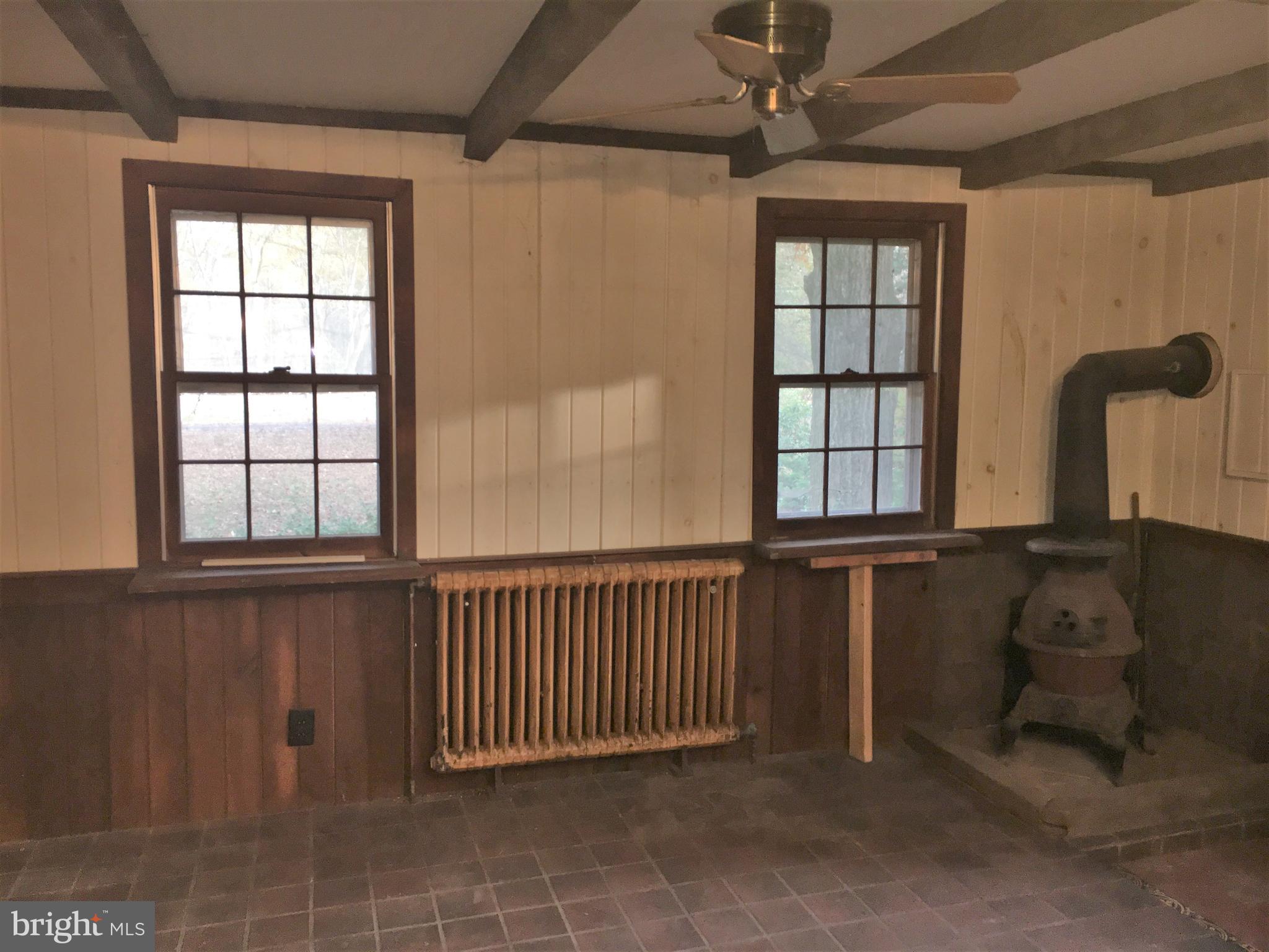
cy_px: 476
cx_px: 634
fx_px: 1063
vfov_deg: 48.2
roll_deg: -1.3
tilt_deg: -6.4
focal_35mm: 29
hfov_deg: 61.7
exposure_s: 1/17
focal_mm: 4.15
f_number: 2.2
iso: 64
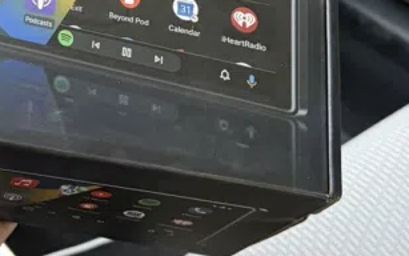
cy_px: 36
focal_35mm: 53
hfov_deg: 34.6
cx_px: -1
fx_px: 591
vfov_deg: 23.9
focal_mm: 6.76
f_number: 1.78
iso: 640
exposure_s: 1/60
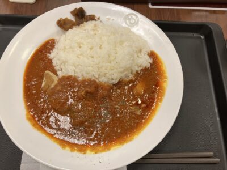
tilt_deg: -67.0
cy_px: 85
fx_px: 184
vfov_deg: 49.7
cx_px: 114
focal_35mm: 28
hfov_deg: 63.4
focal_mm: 3.99
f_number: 1.8
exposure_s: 1/100
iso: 50
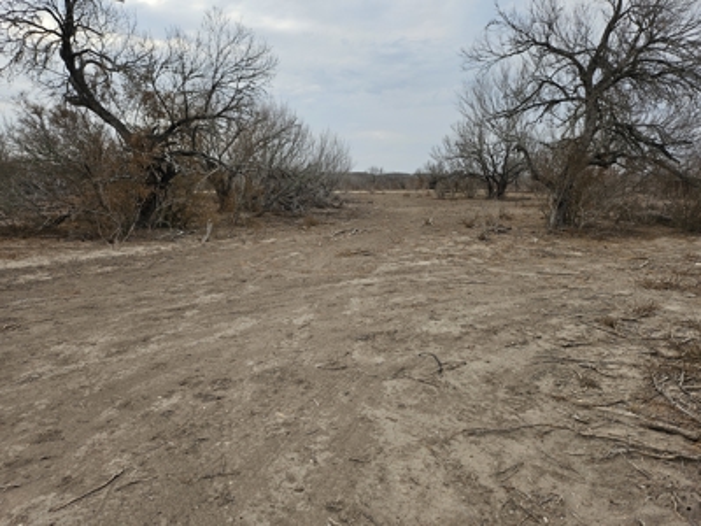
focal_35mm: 24
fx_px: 486
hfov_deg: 71.6
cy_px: 263
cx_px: 350
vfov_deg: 56.8
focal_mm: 5
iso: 50
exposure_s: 1/1102
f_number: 1.8
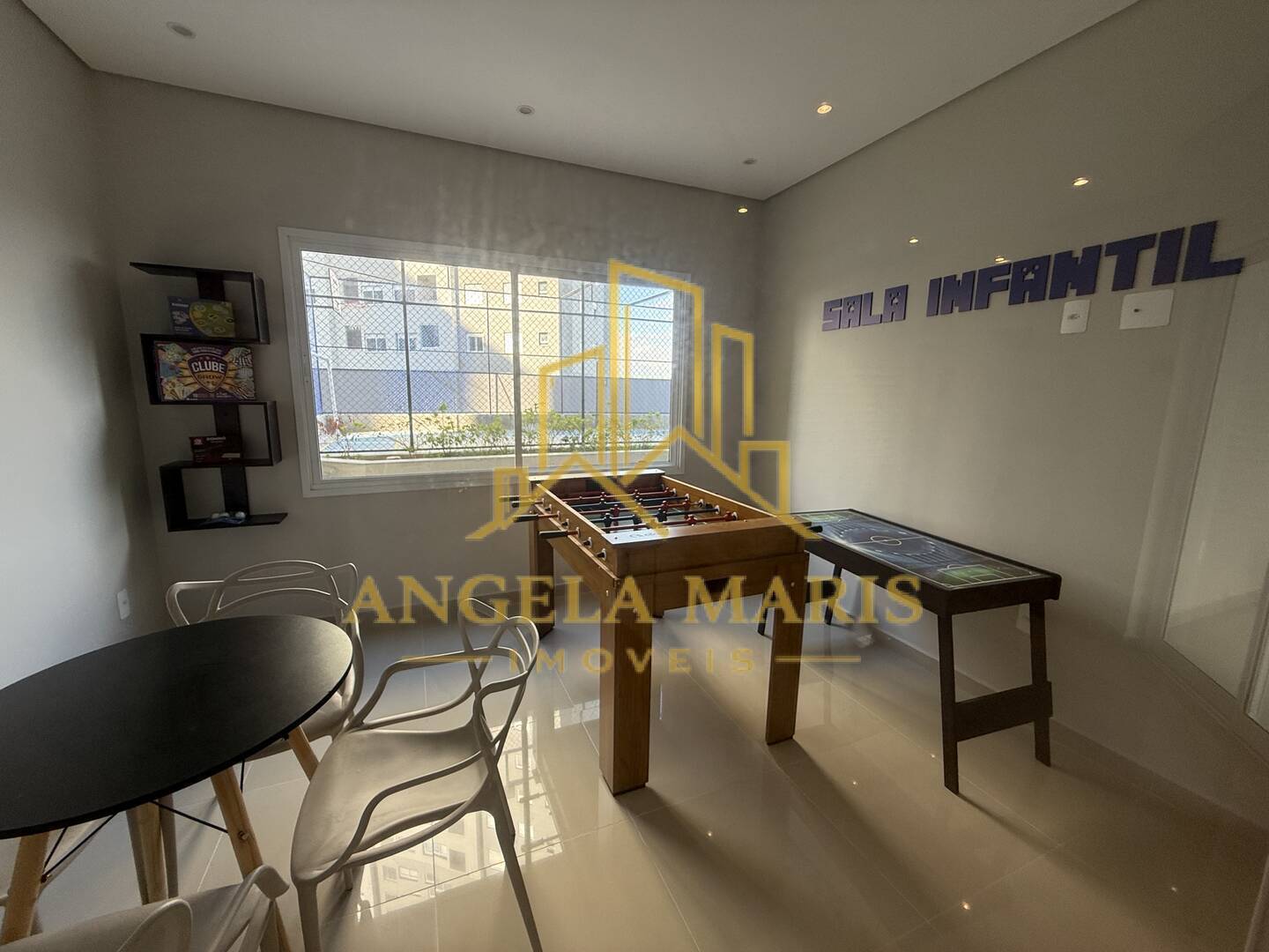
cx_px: 634
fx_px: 513
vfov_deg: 85.7
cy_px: 476
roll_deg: -0.6
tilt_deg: -8.7
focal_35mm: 14
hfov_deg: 102.1
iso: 64
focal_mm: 2.22
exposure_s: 1/129
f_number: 2.2
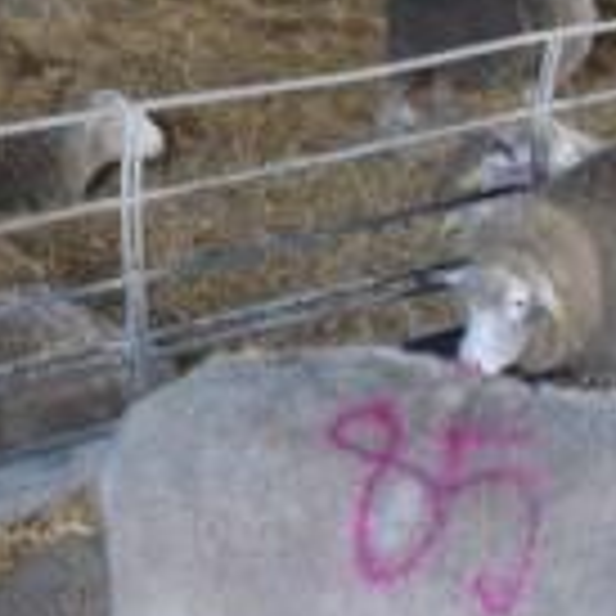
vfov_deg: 8.4
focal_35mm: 208
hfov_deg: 8.3
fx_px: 4188
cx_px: 697
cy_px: 542
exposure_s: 1/60
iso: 4000
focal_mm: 50
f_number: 4.8
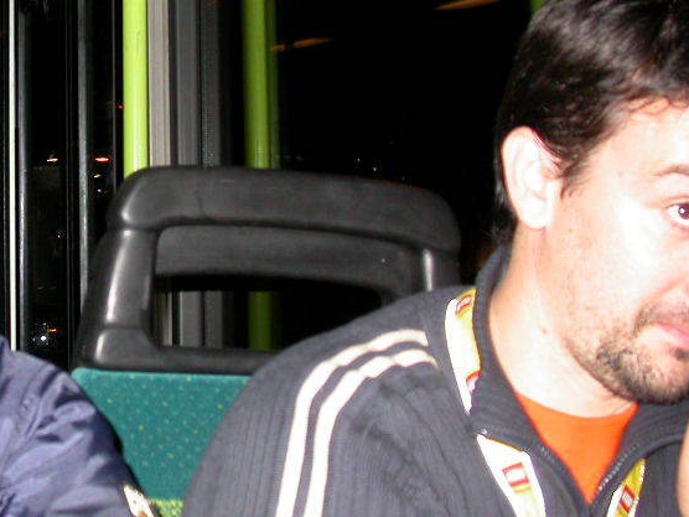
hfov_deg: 26.9
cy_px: 159
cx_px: 76
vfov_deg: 20.9
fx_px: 1393
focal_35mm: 70
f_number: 2.6
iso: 100
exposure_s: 1/60
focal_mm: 7.85
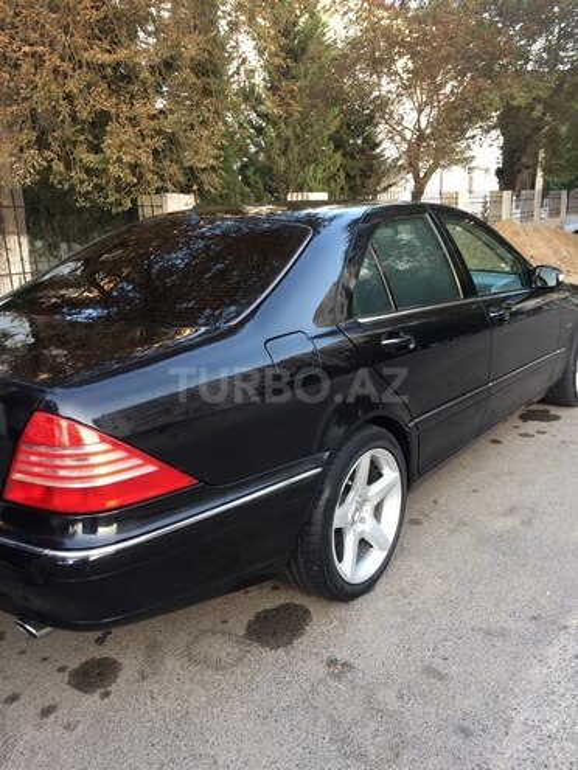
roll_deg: +3.1
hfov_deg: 48.2
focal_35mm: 29
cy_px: 385
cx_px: 289
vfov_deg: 61.7
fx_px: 646
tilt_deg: -17.9
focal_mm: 4.15
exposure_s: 1/33
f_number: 2.2
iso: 40
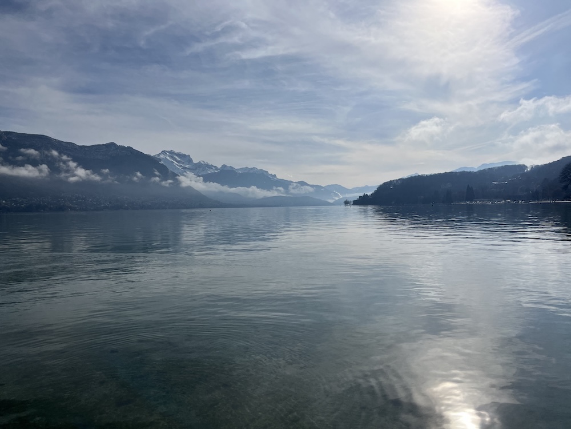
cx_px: 286
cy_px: 214
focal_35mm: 26
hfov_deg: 67.3
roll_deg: +2.0
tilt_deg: -0.4
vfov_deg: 53.1
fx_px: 429
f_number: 1.6
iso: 40
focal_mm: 5.1
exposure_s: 1/17241
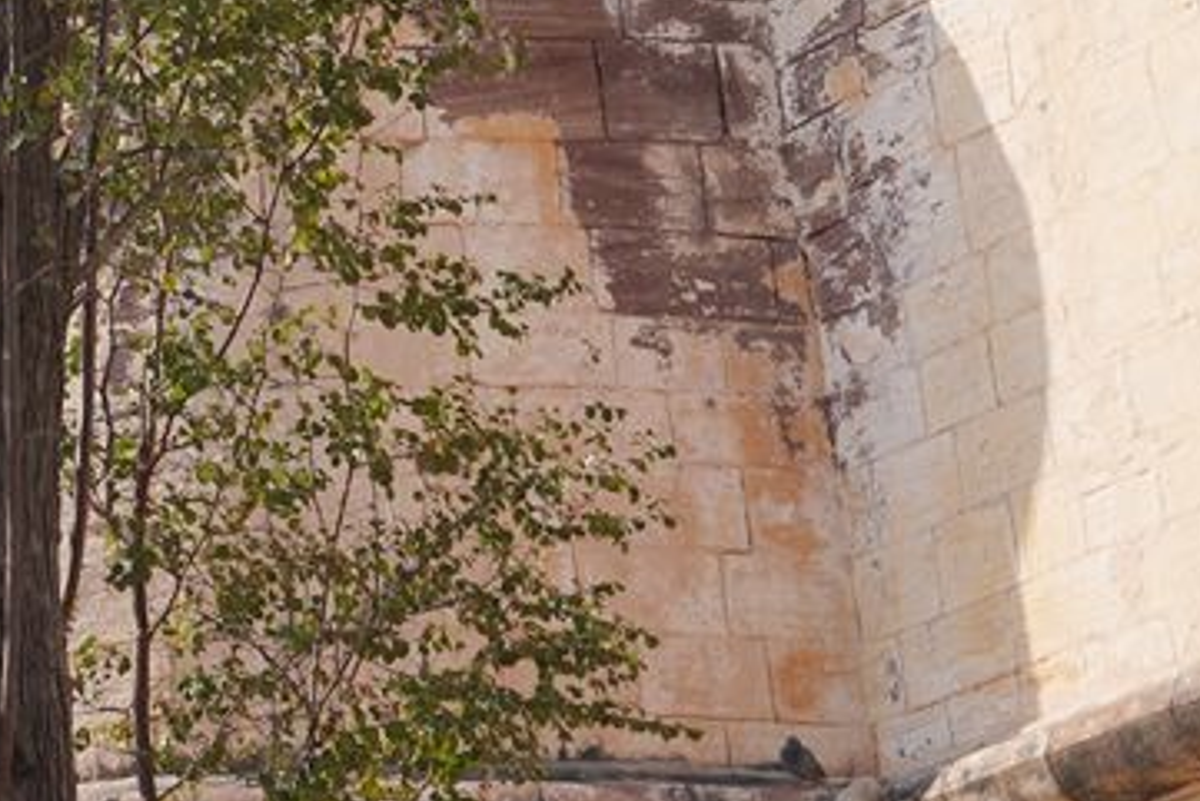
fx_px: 4435
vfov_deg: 9.0
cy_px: -1280
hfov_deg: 14.8
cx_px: -293
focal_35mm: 133
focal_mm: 24
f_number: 13
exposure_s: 1/100
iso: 100
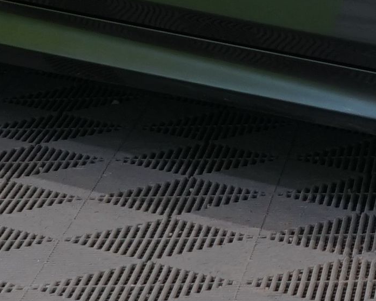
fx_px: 2972
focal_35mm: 267
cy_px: -297
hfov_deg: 7.0
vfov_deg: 5.7
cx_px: 711
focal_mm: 33
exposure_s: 1/30
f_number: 6.3
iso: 500
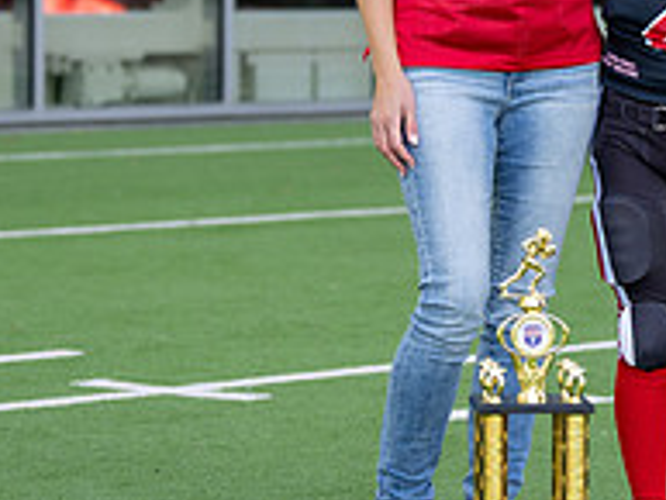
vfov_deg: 6.9
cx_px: 635
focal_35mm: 215
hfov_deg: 9.2
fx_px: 4139
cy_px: 44
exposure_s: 1/400
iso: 100
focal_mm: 70
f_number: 2.8
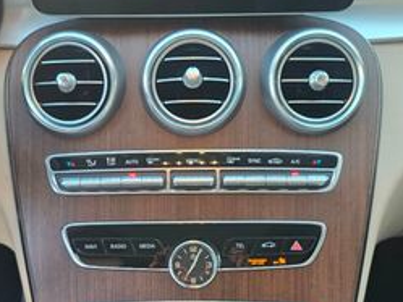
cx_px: 172
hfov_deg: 32.6
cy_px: 263
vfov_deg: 24.2
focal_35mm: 59
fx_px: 687
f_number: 1.7
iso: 125
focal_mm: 6.3
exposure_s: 1/120
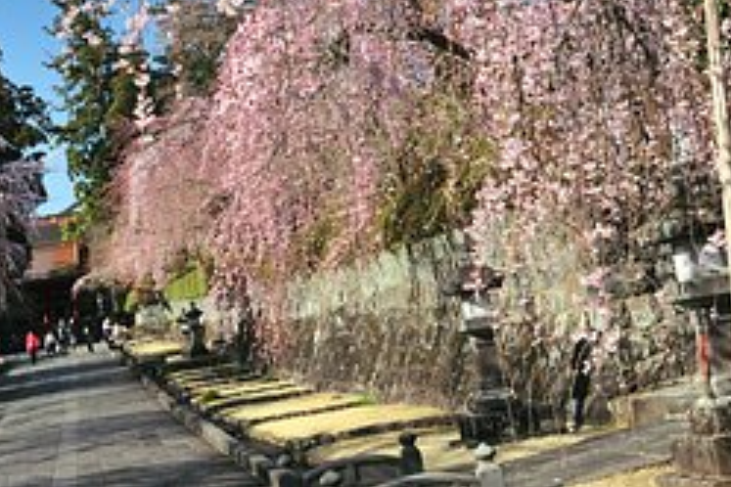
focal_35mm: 74
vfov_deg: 17.9
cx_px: 273
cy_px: -10
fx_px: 1502
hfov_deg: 27.3
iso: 200
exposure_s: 1/60
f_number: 11
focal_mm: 36
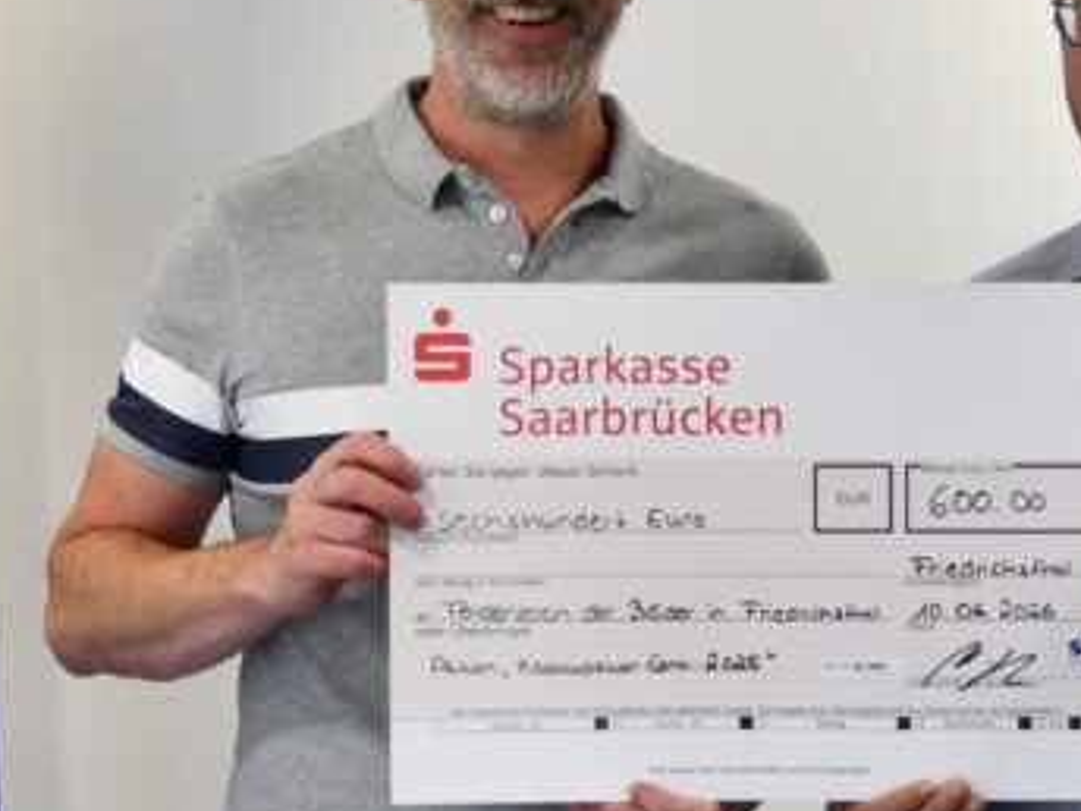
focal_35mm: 123
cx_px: 669
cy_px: 470
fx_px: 3841
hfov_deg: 16.0
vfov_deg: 12.0
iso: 320
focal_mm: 29
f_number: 2.8
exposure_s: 1/125
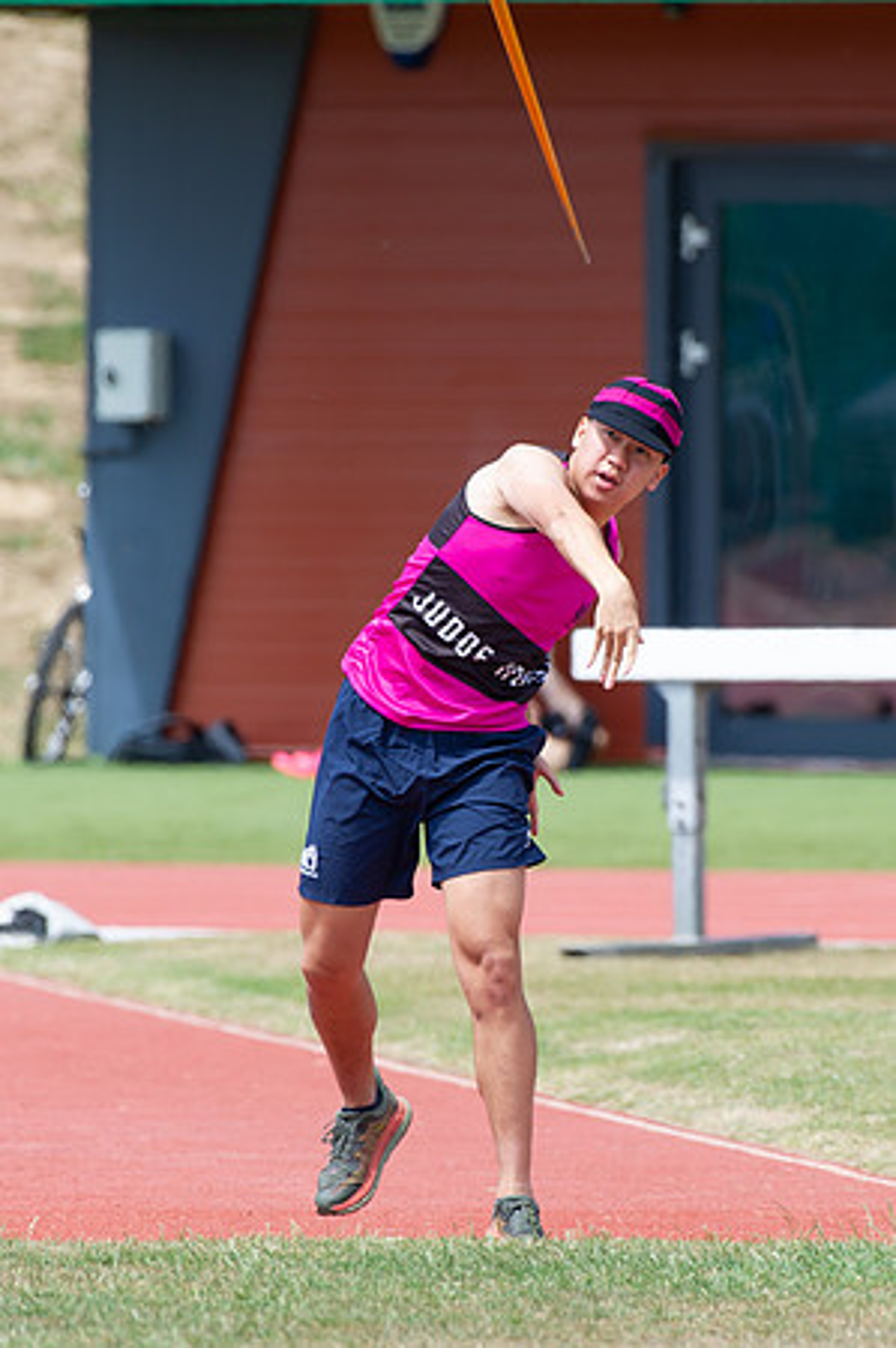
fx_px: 25352
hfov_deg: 2.0
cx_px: 638
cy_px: 731
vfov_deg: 3.0
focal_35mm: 678
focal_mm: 410
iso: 320
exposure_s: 1/800
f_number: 5.6
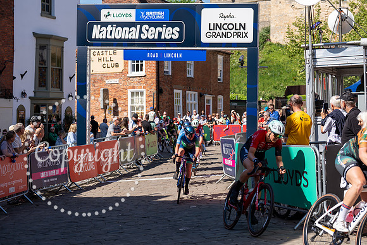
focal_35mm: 70
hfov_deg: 28.8
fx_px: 714
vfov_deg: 19.5
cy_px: 122
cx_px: 184
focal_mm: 70
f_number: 4
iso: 100
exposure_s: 1/1250
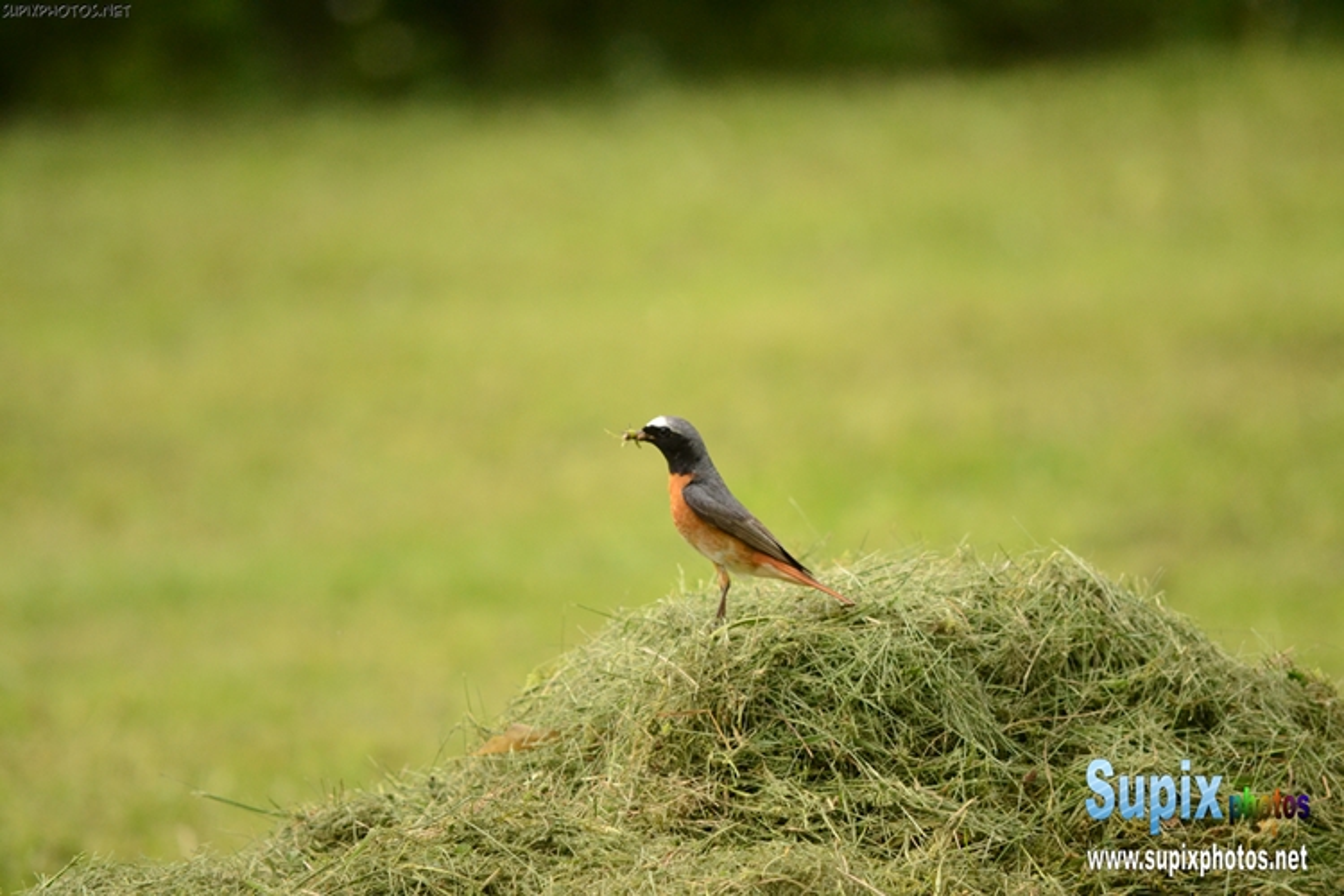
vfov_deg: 3.1
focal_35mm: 450
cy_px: 448
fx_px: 16799
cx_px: 672
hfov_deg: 4.6
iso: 1600
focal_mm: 300
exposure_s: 1/1250
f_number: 5.6
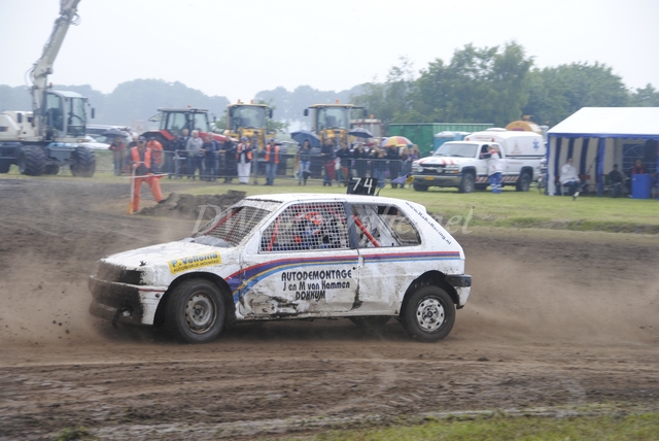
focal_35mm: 108
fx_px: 1979
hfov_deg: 18.9
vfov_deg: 12.7
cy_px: 220
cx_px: 330
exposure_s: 1/500
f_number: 5.3
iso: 360
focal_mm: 72
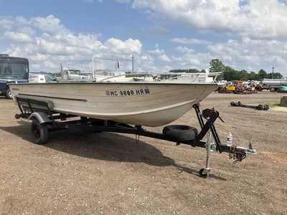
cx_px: 144
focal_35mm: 29
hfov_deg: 61.7
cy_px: 108
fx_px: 240
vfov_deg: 48.2
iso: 25
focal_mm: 3
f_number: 1.8
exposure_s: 1/2227
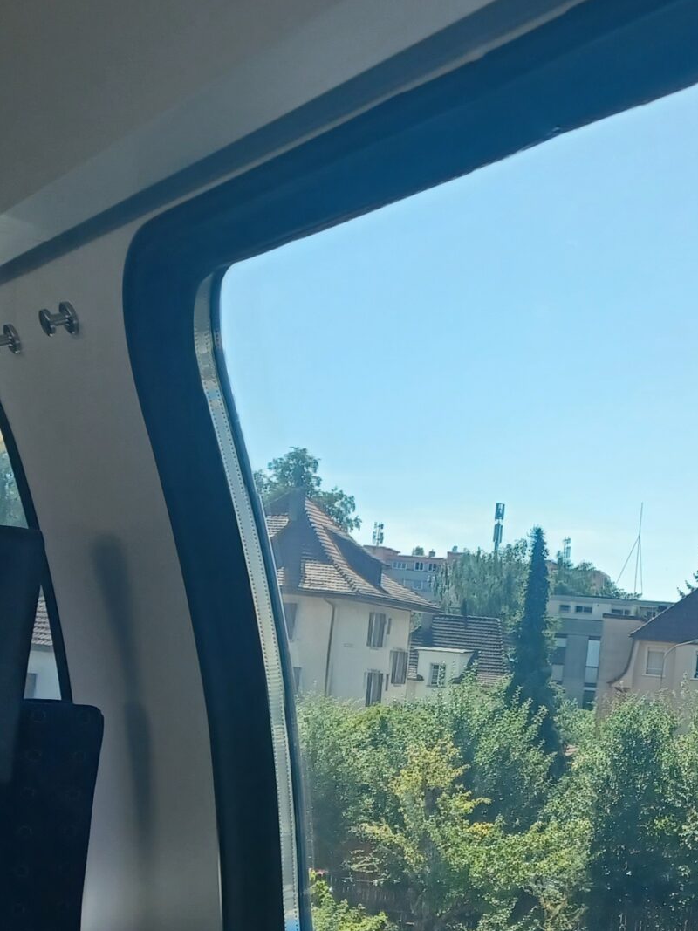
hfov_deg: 23.6
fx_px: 1613
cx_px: 655
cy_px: 613
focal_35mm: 60
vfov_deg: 32.0
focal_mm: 4.6
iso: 32
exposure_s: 1/215
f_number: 1.8
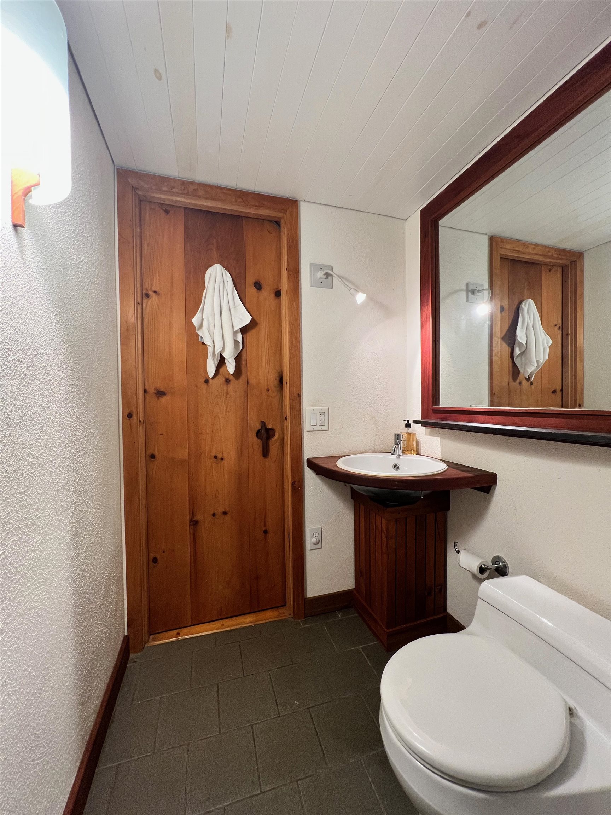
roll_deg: +0.3
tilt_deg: -1.6
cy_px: 408
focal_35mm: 13
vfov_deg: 106.2
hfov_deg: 89.9
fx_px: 306
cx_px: 306
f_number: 1.8
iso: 160
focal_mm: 1.57
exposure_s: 1/60
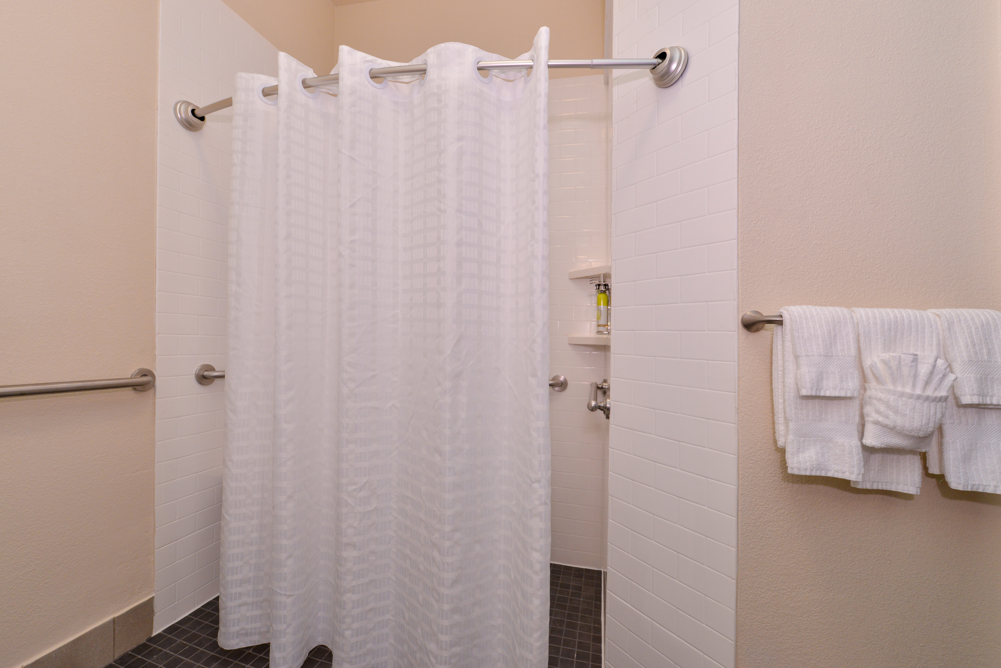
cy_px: 334
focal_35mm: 14
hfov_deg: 104.2
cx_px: 500
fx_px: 389
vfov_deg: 81.2
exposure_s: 1/40
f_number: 11
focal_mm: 14
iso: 640
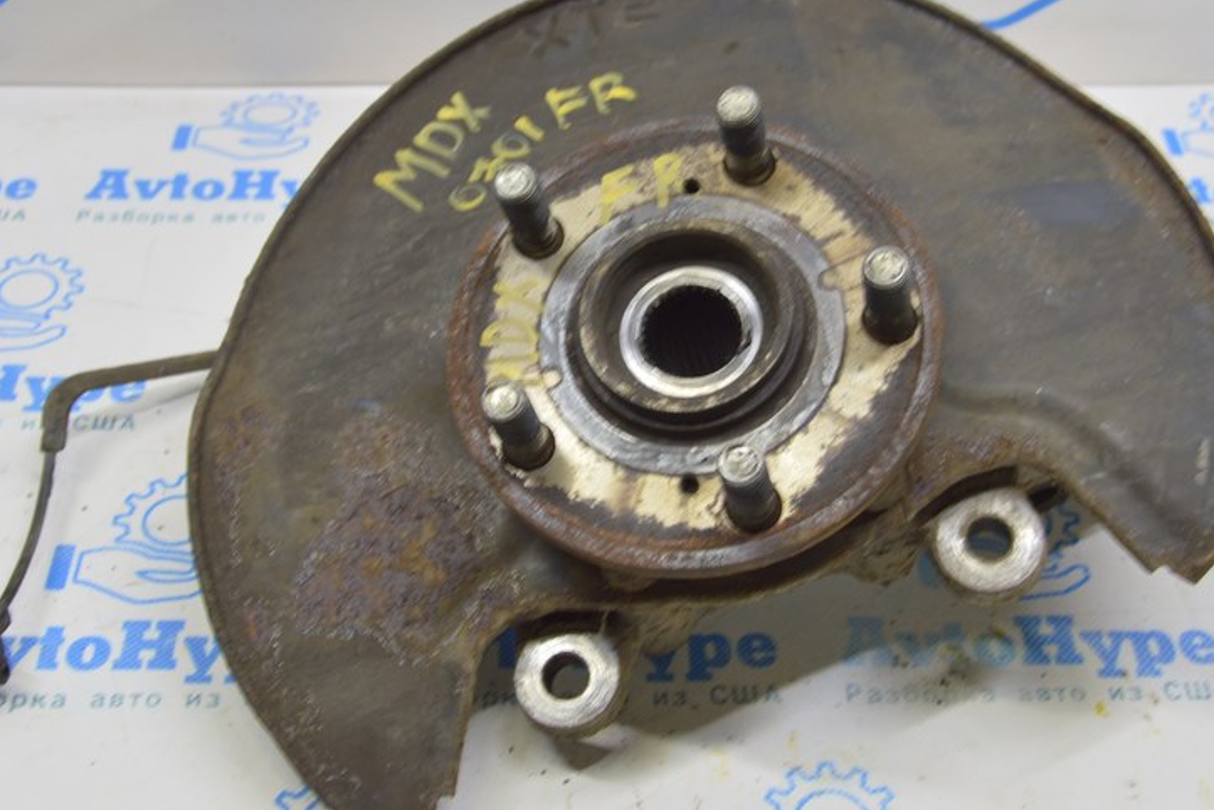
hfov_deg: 38.8
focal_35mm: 51
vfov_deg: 26.4
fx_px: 1720
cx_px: 659
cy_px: 280
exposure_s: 1/20
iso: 400
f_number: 5.6
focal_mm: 24
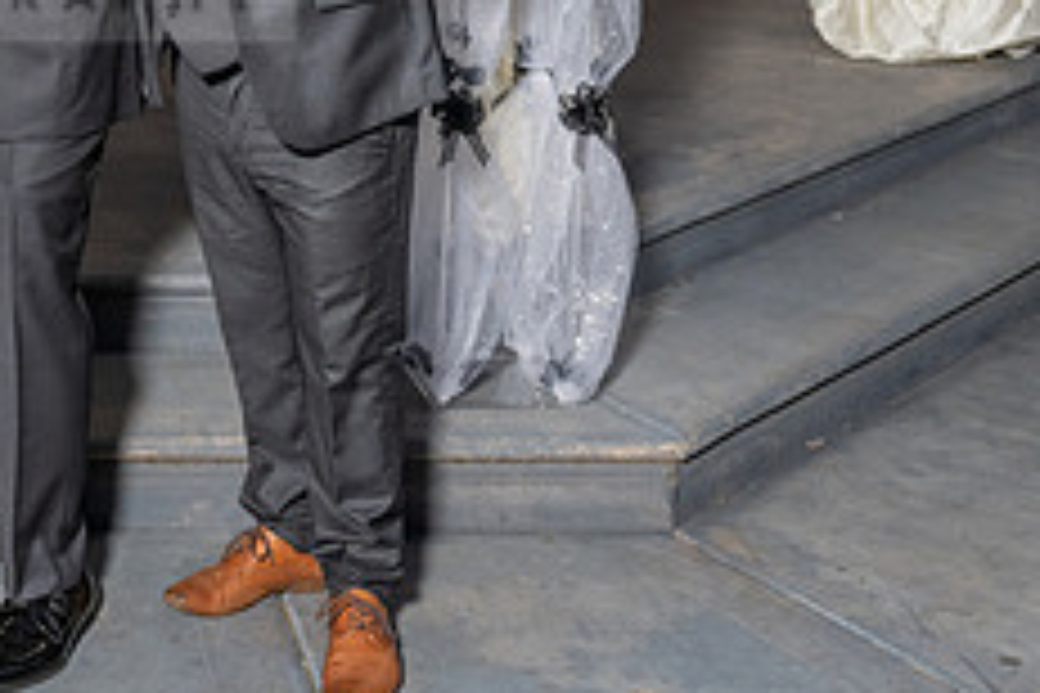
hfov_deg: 23.8
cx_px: -144
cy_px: -69
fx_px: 2282
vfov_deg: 16.7
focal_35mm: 79
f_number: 4.5
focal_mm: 29
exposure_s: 1/200
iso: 640
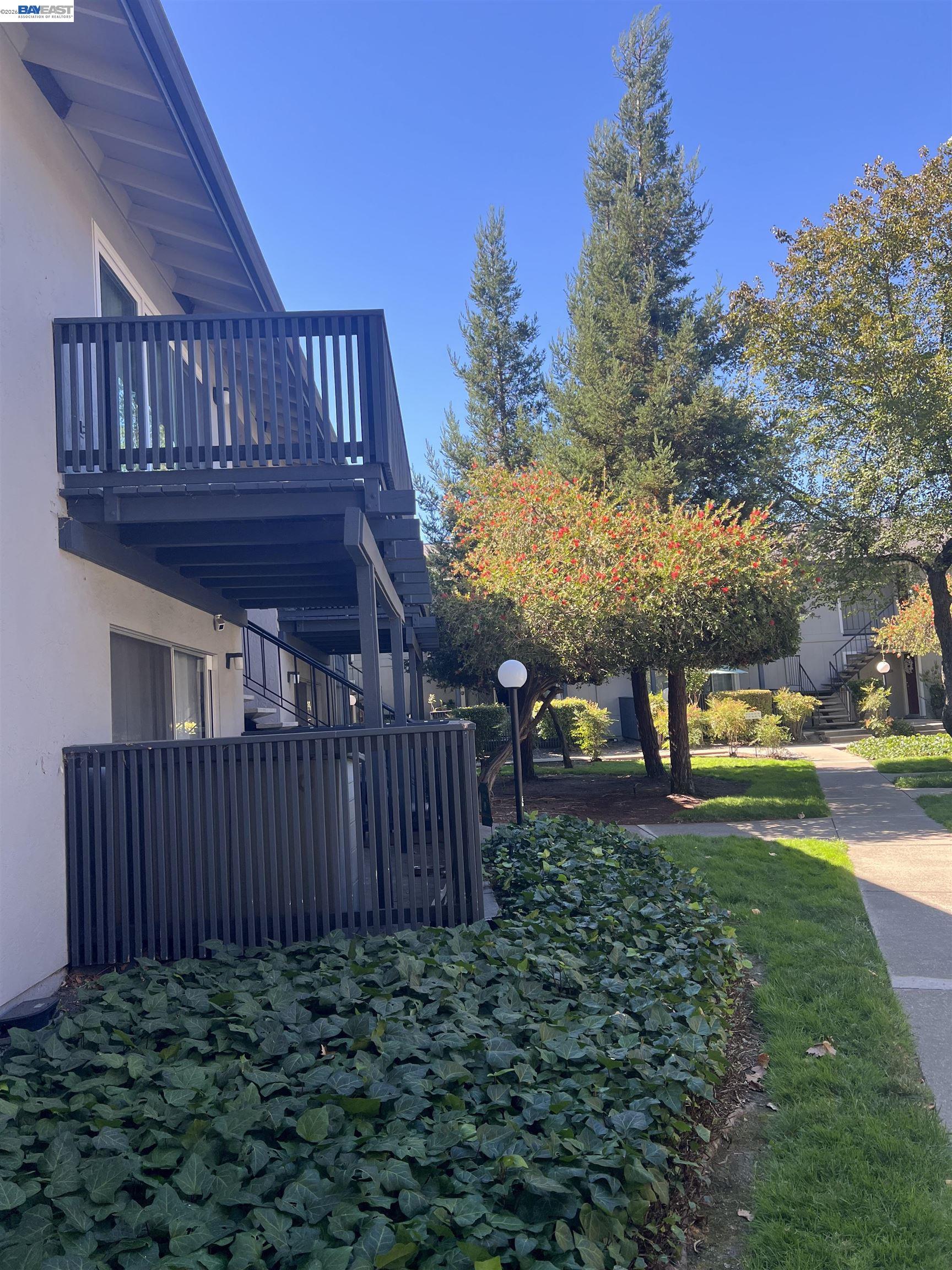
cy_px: 635
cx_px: 476
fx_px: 953
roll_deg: +3.5
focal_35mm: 26
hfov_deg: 53.1
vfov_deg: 67.3
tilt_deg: +4.4
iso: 50
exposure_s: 1/541
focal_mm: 5.7
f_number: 1.5
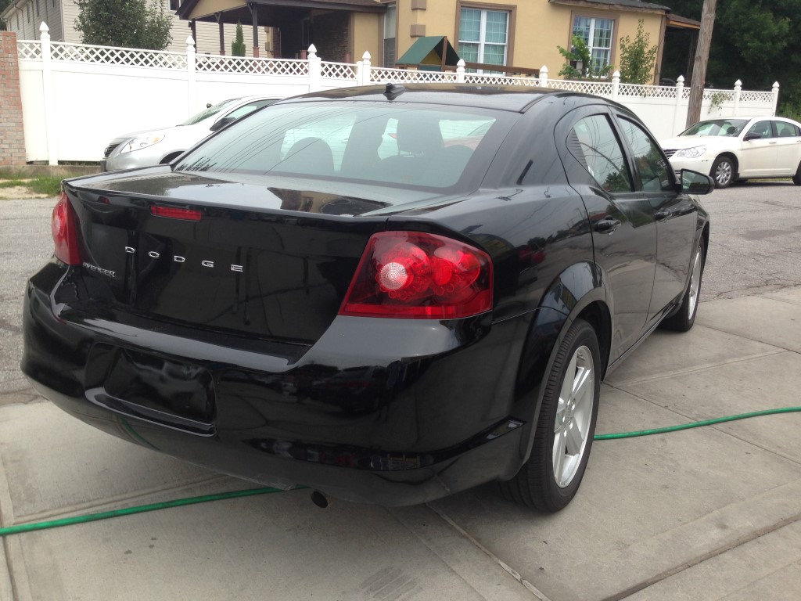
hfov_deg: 55.4
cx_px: 400
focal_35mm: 33
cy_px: 300
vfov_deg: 42.9
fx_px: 764
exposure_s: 1/686
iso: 50
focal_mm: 4.12
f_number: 2.4
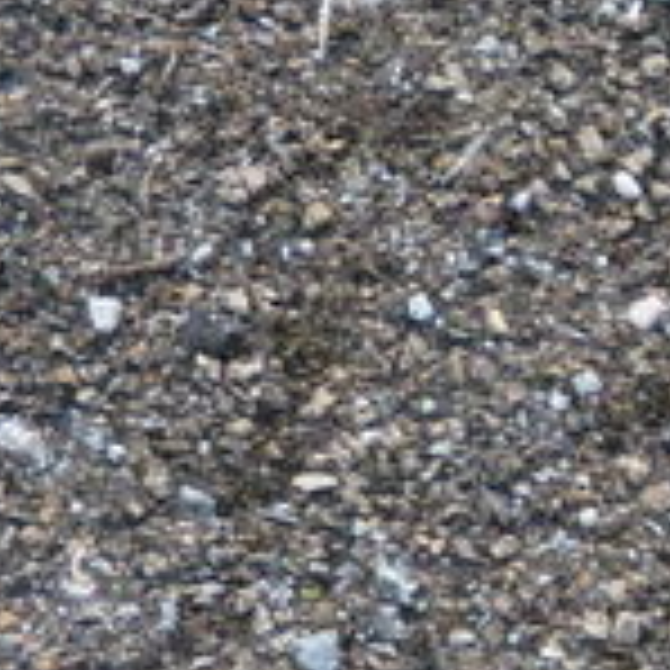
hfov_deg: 8.3
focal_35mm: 178
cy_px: 1169
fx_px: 3898
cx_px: 2032
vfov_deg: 9.4
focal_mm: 5.2
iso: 100
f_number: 3.3
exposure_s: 1/80
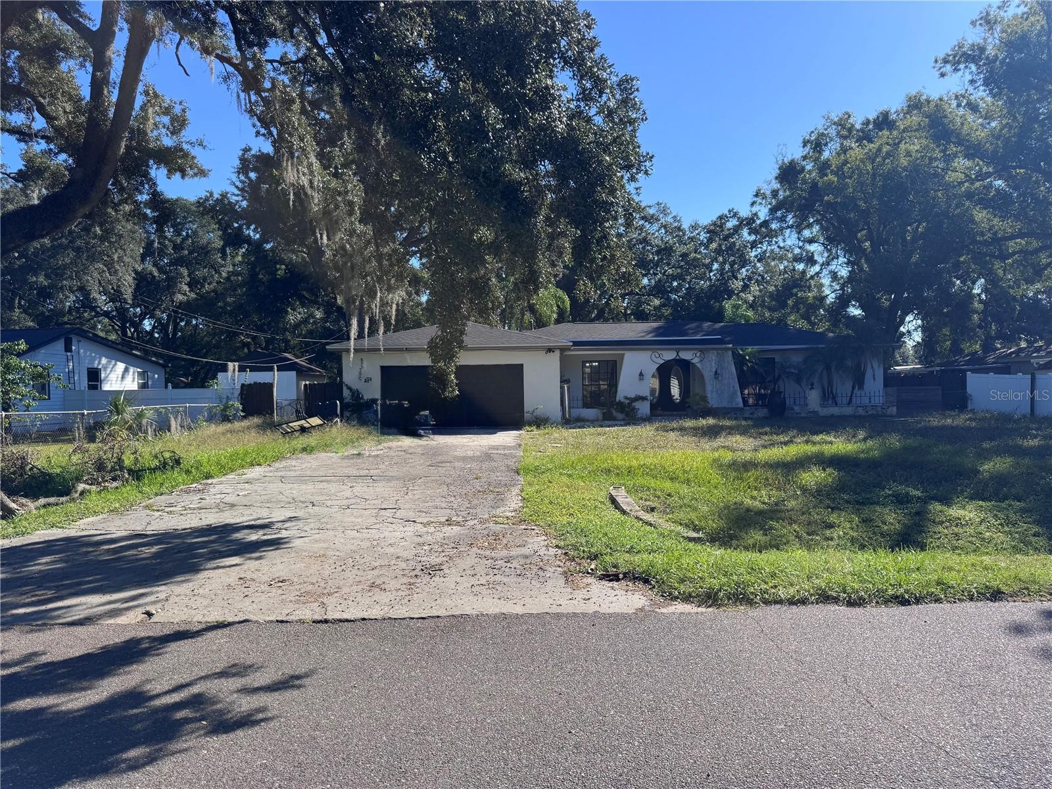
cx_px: 526
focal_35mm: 24
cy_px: 394
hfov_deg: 71.6
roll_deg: +1.1
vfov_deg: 56.8
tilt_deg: -1.1
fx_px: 729
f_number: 1.78
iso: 80
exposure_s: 1/3096
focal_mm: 6.76
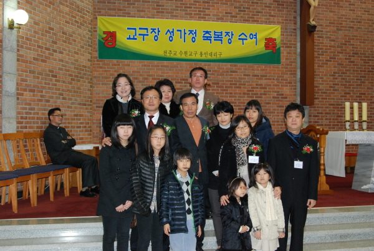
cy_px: 126
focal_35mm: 48
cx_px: 187
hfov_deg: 41.0
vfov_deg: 28.2
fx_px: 500
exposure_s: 1/60
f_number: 5
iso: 800
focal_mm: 32
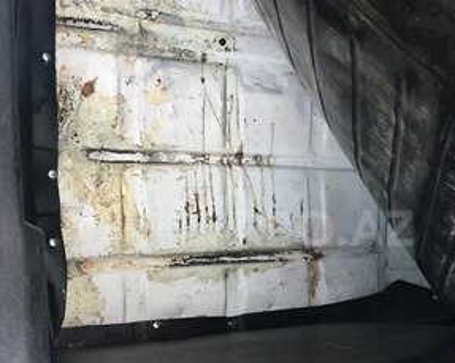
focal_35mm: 49
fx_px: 659
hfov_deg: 37.8
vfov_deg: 30.7
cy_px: 228
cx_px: 292
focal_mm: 4.15
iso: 80
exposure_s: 1/33
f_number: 2.2
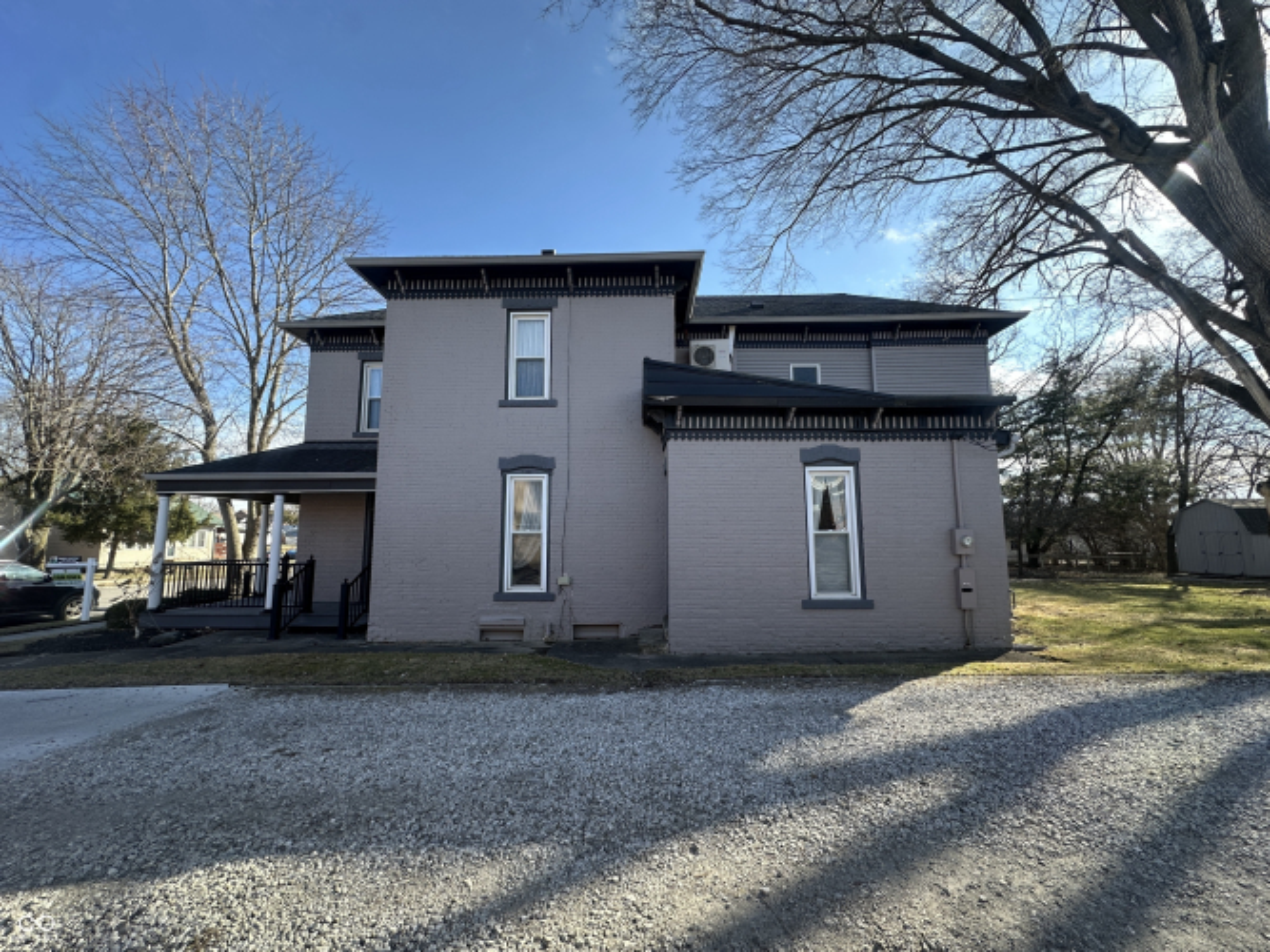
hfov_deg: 102.1
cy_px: 476
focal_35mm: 14
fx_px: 514
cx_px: 635
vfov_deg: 85.7
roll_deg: +0.4
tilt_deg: +7.5
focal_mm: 2.22
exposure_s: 1/388
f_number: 2.2
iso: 40
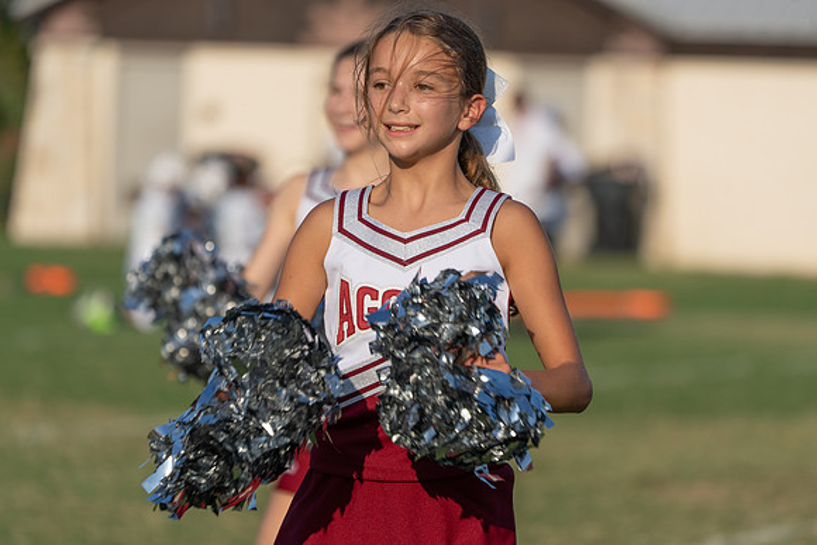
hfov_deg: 7.4
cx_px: 408
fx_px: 6333
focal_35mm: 279
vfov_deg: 4.9
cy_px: 272
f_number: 5.6
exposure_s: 1/1250
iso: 100
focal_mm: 279
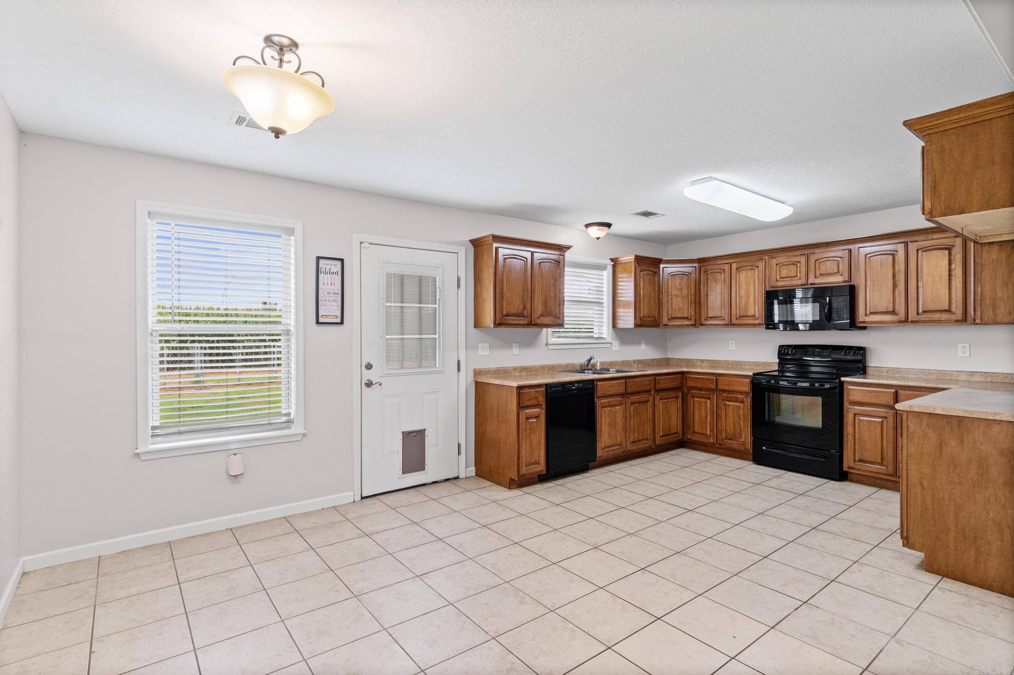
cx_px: 507
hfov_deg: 95.0
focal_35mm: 16
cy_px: 338
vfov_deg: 72.0
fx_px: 465
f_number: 9
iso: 250
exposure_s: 1/2
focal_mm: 11
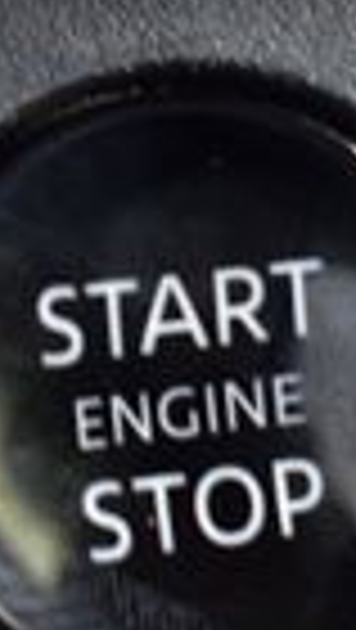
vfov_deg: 6.0
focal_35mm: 360
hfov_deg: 3.4
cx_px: 739
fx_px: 6027
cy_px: 202
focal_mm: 50
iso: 400
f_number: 6.3
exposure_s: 1/20
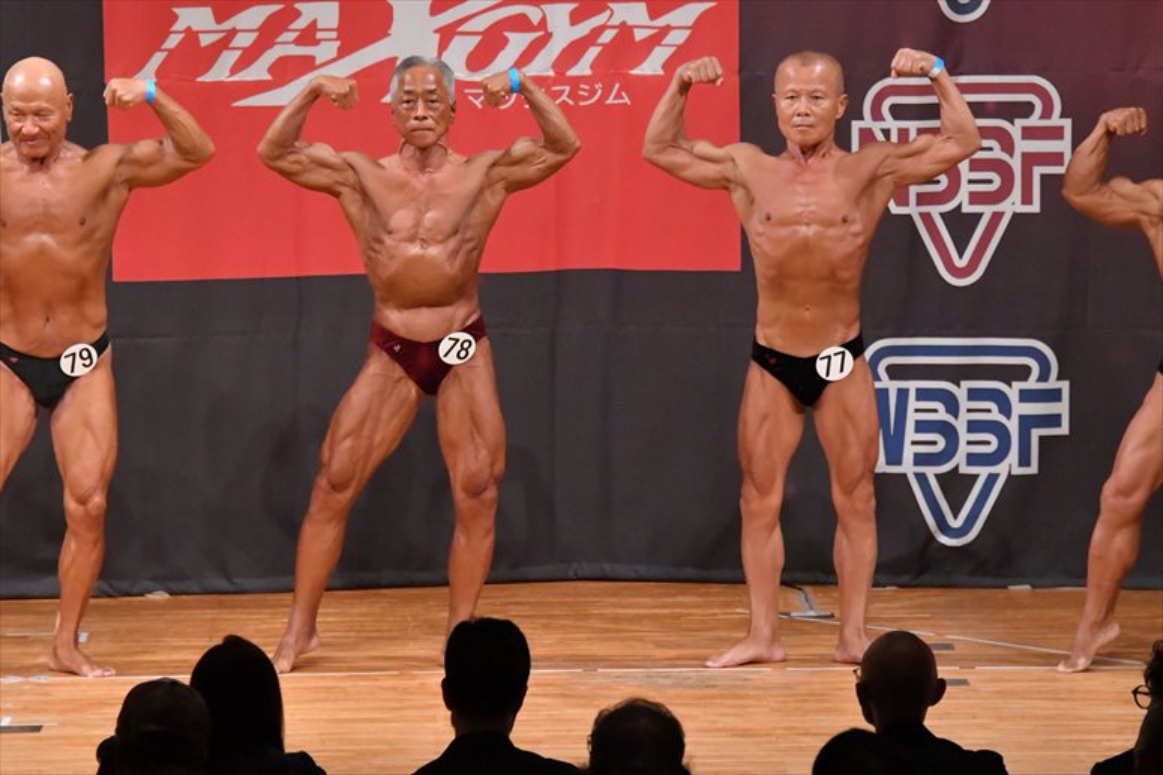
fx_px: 8718
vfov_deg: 5.1
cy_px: 388
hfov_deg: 7.6
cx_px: 582
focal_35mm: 270
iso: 9000
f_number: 5.6
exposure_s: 1/400
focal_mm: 180
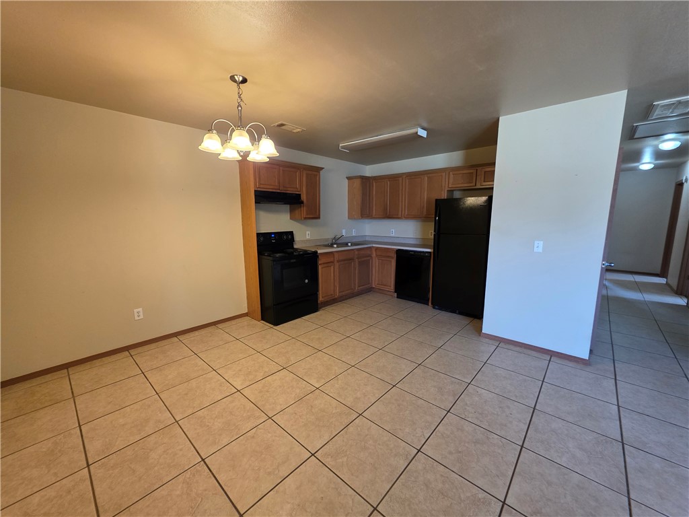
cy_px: 258
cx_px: 344
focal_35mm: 13
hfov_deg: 106.2
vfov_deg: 89.9
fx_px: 259
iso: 320
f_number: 1.9
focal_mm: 2.2
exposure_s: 1/60
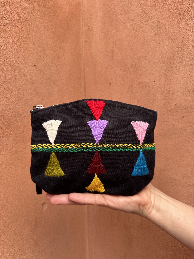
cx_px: 97
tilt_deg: -4.3
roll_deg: +0.6
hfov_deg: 56.8
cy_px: 130
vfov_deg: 71.6
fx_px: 179
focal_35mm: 24
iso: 125
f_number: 1.78
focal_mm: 6.86
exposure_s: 1/121
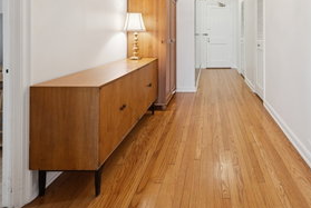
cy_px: 34
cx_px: 211
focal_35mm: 24
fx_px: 208
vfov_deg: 49.4
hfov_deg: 71.1
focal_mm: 14
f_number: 8
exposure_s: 1/6
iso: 200
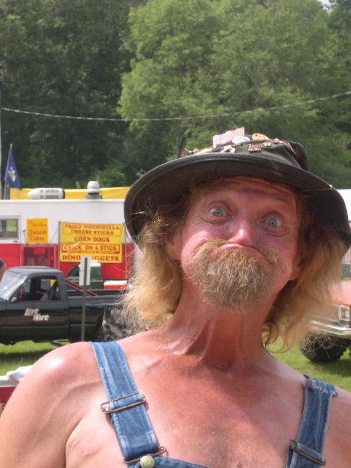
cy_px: 235
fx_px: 1581
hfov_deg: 12.7
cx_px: 181
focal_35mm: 117
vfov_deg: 16.8
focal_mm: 18.4
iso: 100
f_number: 4.4
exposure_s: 1/373
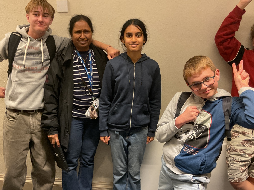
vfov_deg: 39.6
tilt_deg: -15.6
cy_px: 99
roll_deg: -0.2
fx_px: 264
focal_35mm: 36
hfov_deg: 51.3
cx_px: 121
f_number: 1.8
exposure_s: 1/60
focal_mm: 3
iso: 160
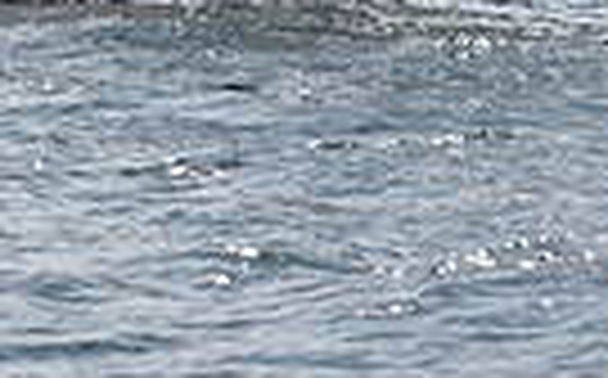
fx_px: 10145
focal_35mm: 613
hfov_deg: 3.4
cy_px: -860
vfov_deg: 2.1
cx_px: 106
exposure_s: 1/1250
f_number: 8
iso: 200
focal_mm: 140
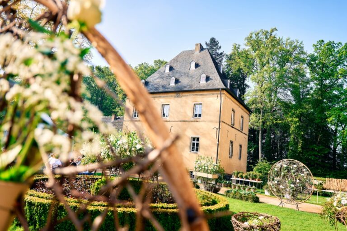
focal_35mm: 24
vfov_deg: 53.1
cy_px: 116
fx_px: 231
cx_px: 174
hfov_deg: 73.7
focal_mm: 24
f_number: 2.8
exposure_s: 1/800
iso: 100
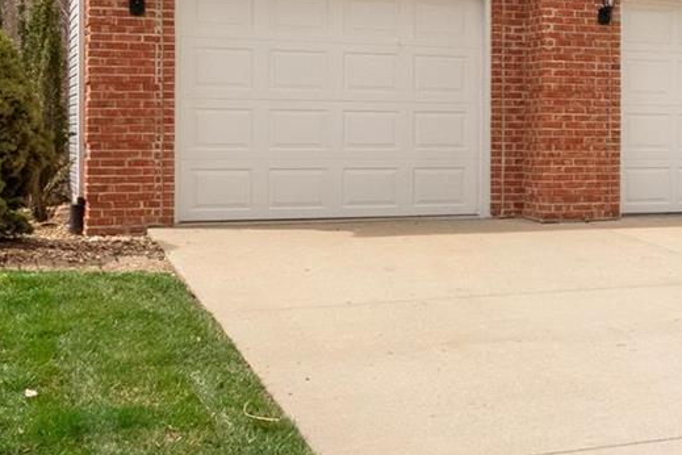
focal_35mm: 74
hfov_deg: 23.9
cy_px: 42
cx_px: 900
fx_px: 1402
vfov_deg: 18.1
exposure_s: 1/640
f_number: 10
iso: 400
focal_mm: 12
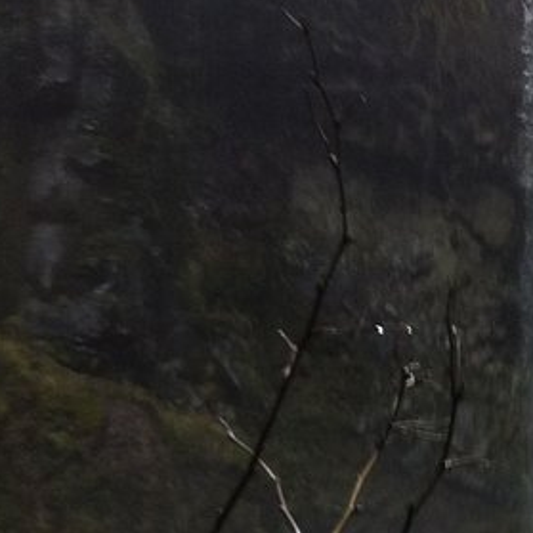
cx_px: 846
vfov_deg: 13.0
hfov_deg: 12.4
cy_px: 520
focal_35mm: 133
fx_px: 2317
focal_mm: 3.85
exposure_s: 1/30
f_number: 2.8
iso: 80
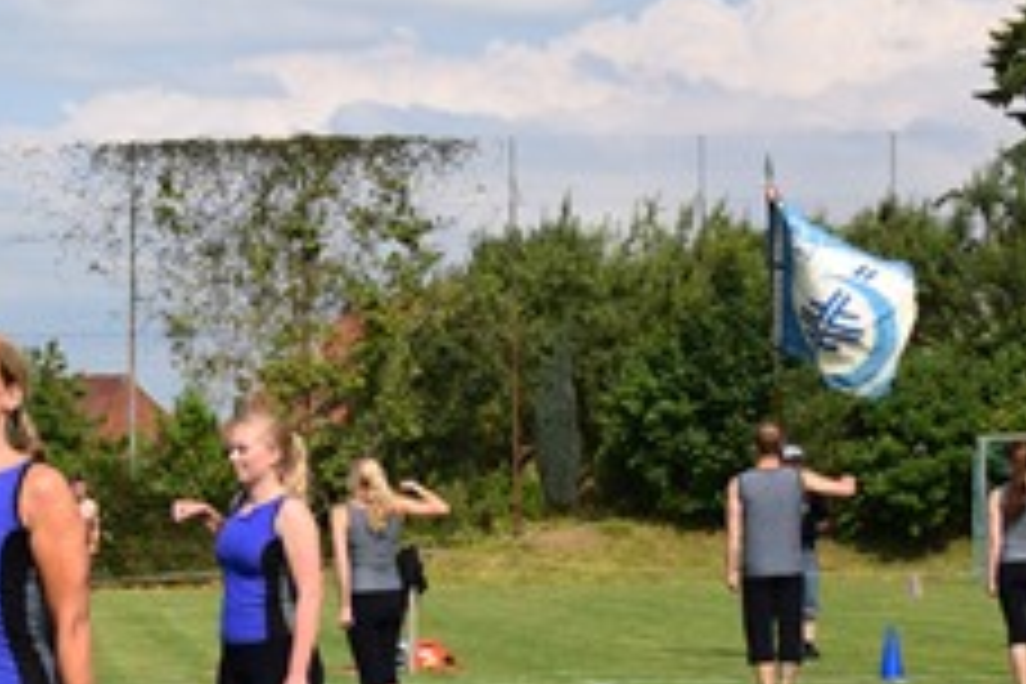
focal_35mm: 135
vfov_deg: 10.2
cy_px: 412
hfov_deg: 14.7
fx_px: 3847
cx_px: -198
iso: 400
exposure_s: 1/1600
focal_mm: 32
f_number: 7.1
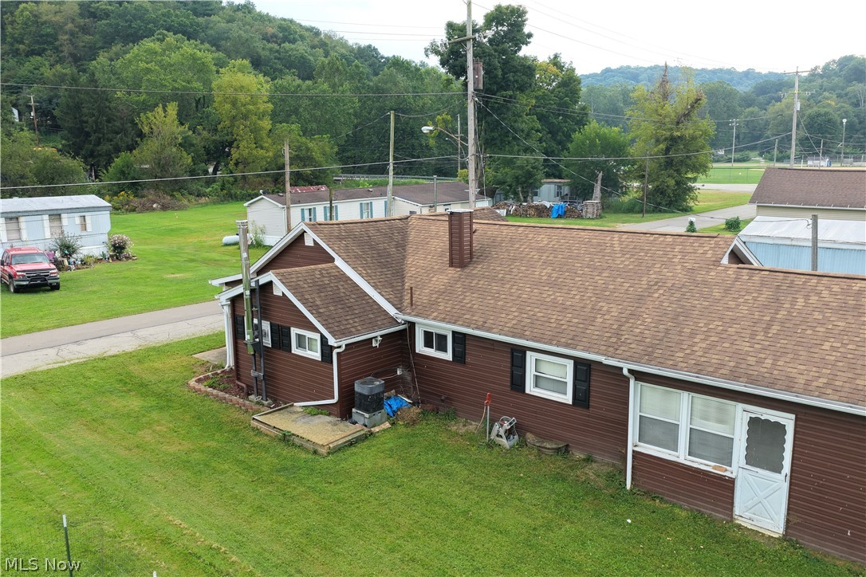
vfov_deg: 46.4
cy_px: 288
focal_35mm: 28
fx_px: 674
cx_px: 433
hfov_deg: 65.5
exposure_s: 1/500
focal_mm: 14.45
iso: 400
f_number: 2.8
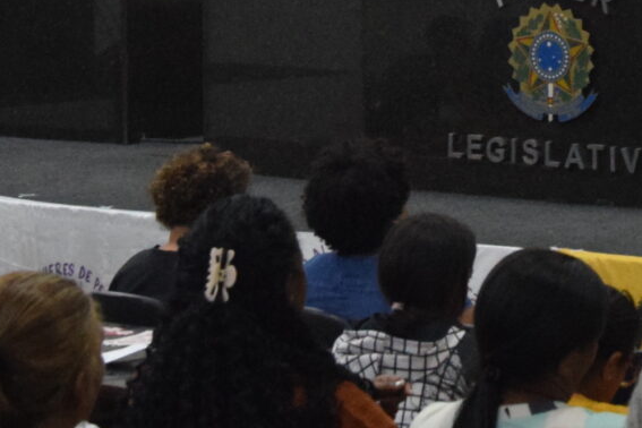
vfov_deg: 8.0
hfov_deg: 12.1
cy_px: -63
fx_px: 3018
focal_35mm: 169
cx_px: 543
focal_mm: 25
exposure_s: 1/60
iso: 2800
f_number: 5.6
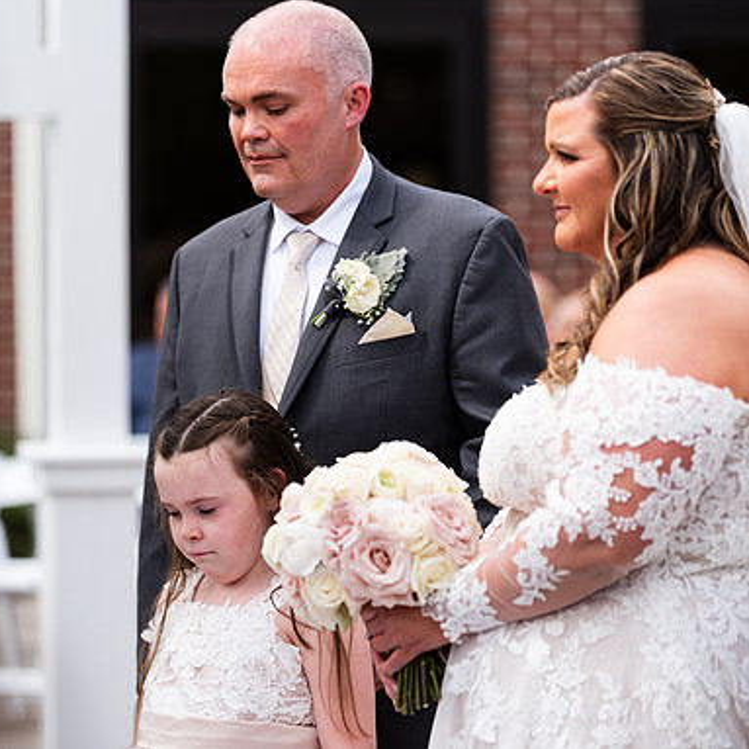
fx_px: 4406
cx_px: 223
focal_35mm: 180
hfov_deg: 9.7
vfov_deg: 9.7
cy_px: 373
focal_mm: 140
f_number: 2.8
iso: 64
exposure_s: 1/640
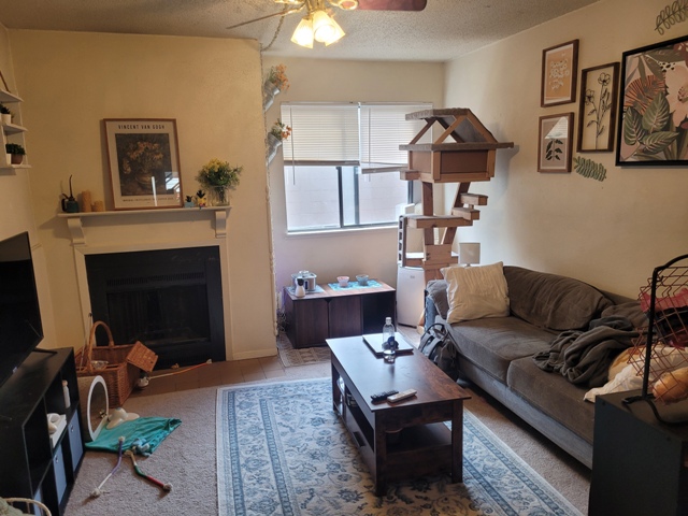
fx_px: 517
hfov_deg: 67.3
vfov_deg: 53.1
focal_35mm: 26
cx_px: 344
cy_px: 258
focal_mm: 5.4
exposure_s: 1/120
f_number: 1.8
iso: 125
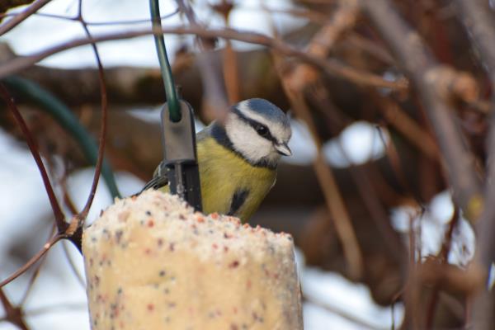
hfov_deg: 4.6
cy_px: 165
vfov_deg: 3.1
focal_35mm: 450
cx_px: 248
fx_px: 6187
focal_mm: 300
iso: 720
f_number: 5.6
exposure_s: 1/250
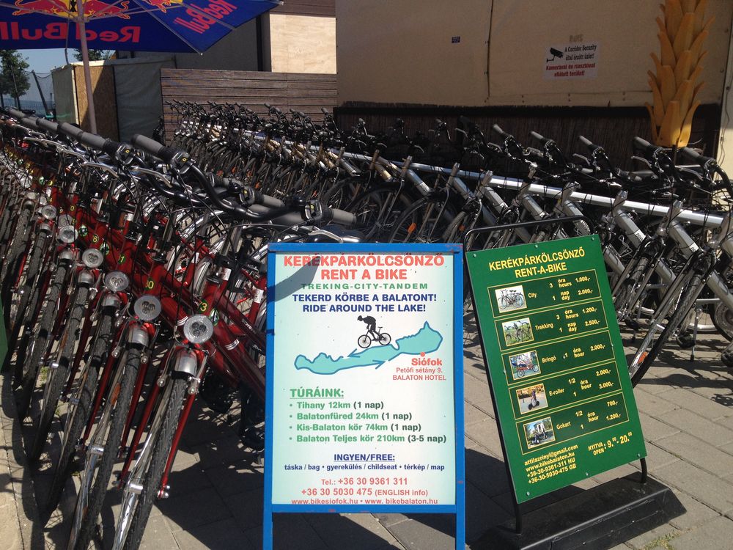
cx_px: 366
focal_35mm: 35
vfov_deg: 40.7
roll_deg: +0.1
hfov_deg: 52.6
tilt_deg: -14.5
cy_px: 275
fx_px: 741
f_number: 2.4
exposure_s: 1/2304
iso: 50
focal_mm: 4.28
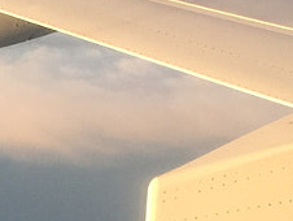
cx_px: -124
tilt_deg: -20.3
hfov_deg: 9.4
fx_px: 1737
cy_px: 452
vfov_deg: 7.0
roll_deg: +2.6
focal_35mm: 205
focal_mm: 4.15
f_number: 2.2
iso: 32
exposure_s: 1/127
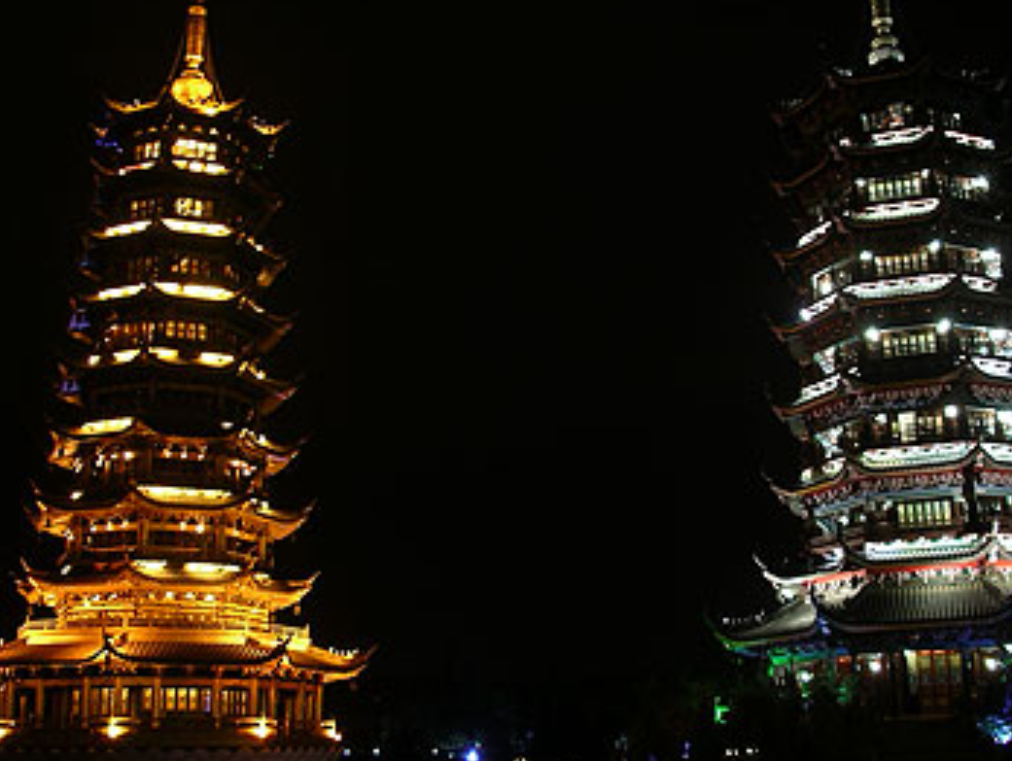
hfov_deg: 39.6
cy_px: 382
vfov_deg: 30.3
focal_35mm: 48
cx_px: 560
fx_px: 1405
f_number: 2.8
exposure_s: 1/1.67
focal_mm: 7.8
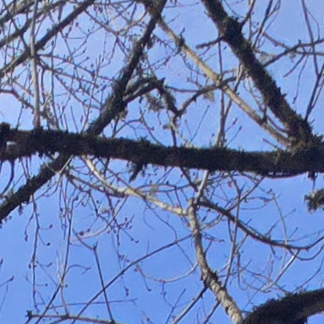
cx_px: -233
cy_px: 1264
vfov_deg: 8.4
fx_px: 1271
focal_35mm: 120
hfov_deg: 13.3
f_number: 2.2
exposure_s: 1/1732
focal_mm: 2.2
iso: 50
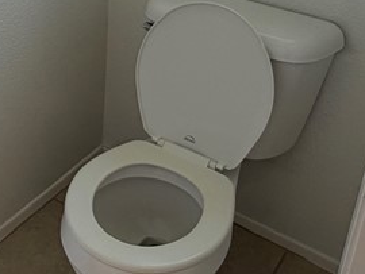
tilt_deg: -23.4
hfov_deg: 34.9
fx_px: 559
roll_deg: -0.8
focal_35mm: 53
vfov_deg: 26.2
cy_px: 5
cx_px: 68
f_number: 2.2
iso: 80
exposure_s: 1/120
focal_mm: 2.22
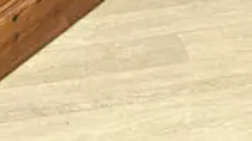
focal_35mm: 173
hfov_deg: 12.4
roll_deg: +0.8
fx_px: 1155
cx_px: 31
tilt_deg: -12.6
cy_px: -528
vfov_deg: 5.5
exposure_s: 1/50
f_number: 1.78
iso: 160
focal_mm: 6.86
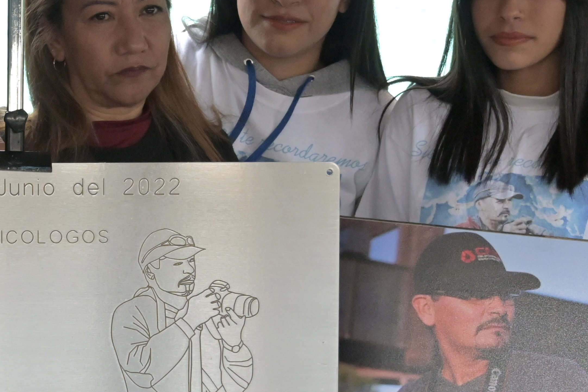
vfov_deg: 12.0
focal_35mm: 114
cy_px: 282
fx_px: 1856
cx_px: -4
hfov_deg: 17.6
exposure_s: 1/500
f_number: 4
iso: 3200
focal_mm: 29.5
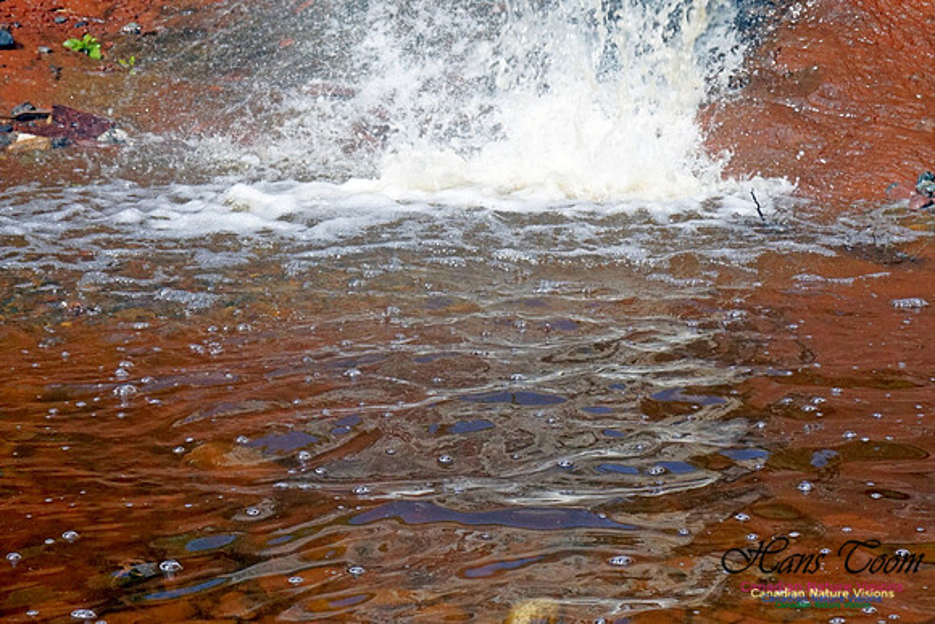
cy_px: 312
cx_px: 468
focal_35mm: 75
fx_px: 1948
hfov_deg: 27.0
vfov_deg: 18.2
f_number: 13
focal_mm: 50
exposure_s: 1/640
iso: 1000
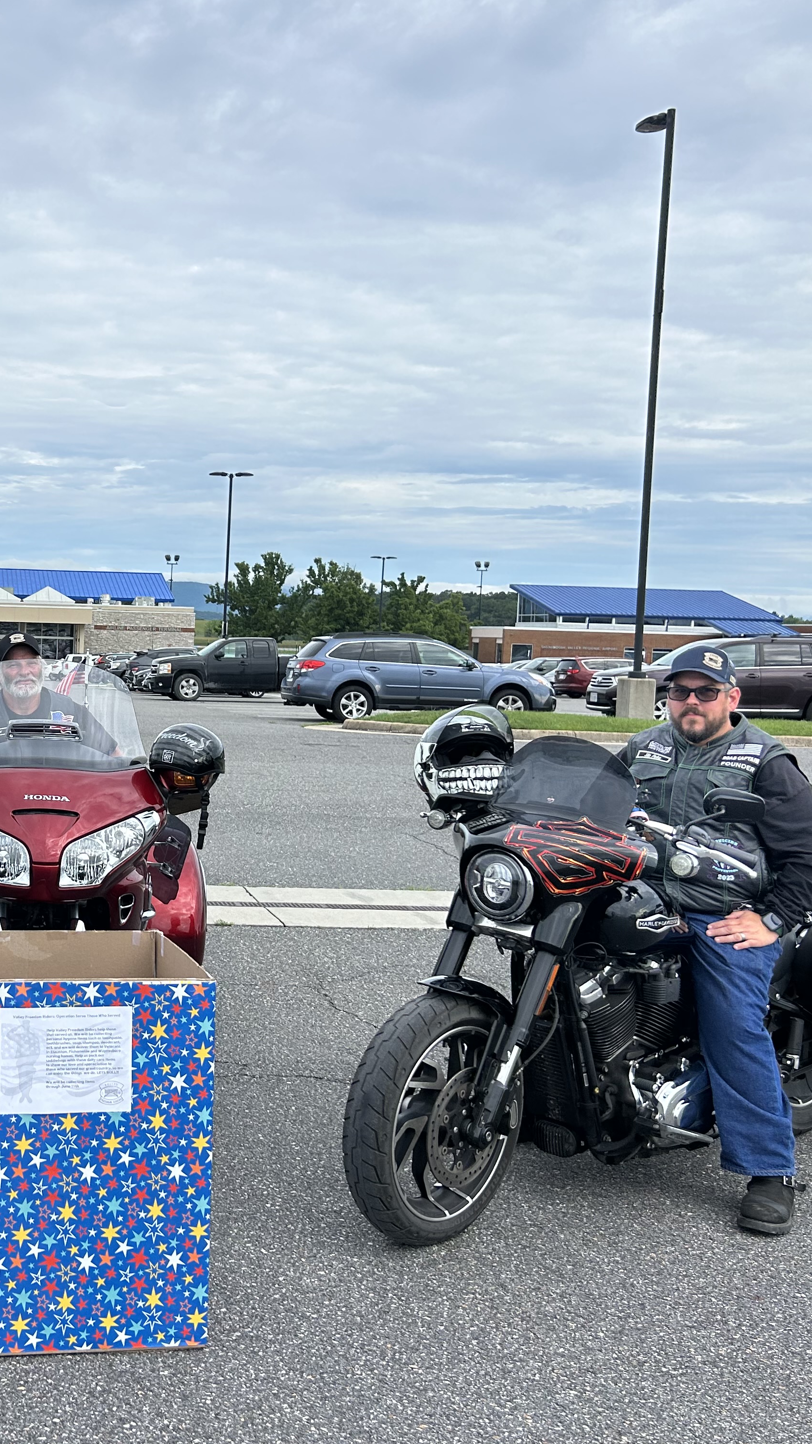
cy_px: 723
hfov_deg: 29.2
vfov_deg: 52.8
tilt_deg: -4.2
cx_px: -2
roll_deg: -1.9
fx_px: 1454
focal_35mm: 38
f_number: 1.5
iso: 50
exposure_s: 1/2083
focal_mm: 5.7
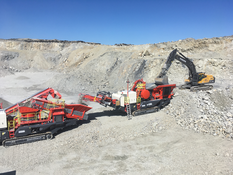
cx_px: 116
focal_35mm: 29
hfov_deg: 61.7
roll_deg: +1.0
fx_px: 195
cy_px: 88
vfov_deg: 48.2
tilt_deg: -8.5
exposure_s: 1/3663
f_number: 2.2
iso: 25
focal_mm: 4.15
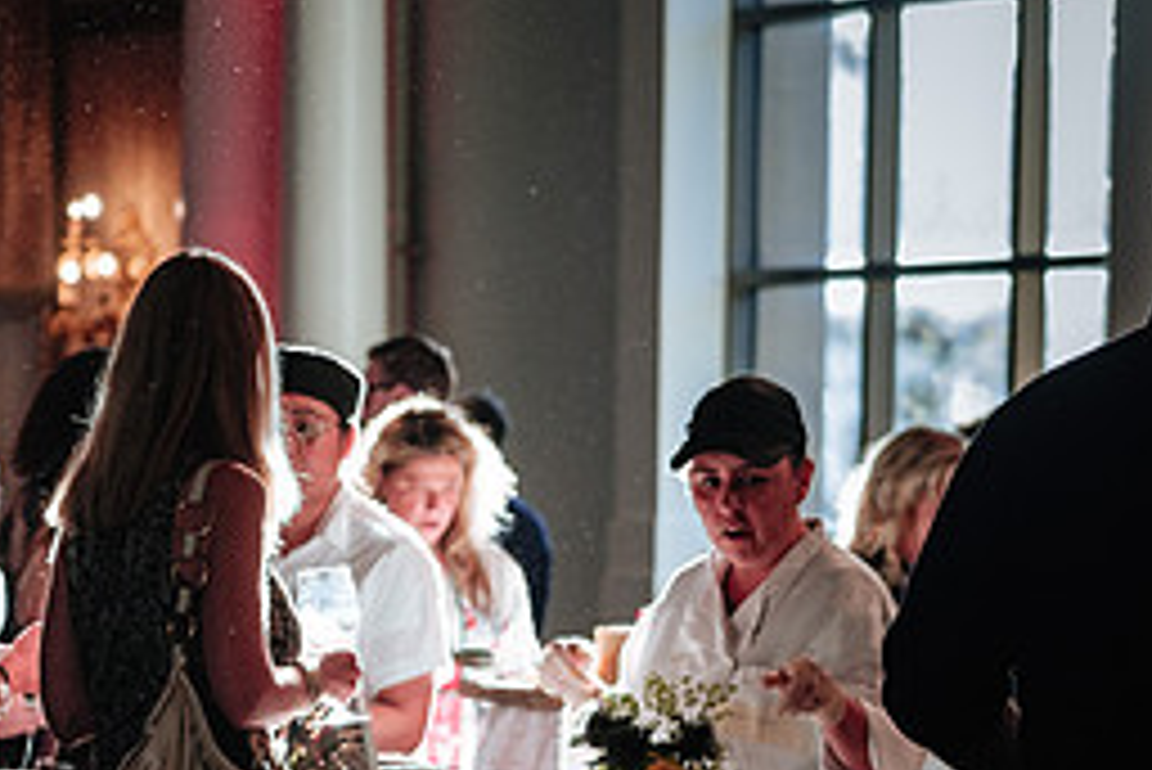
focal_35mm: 199
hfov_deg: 10.3
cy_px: 822
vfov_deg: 6.9
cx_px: 392
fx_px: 6371
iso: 400
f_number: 2.8
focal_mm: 58.7
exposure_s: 1/100
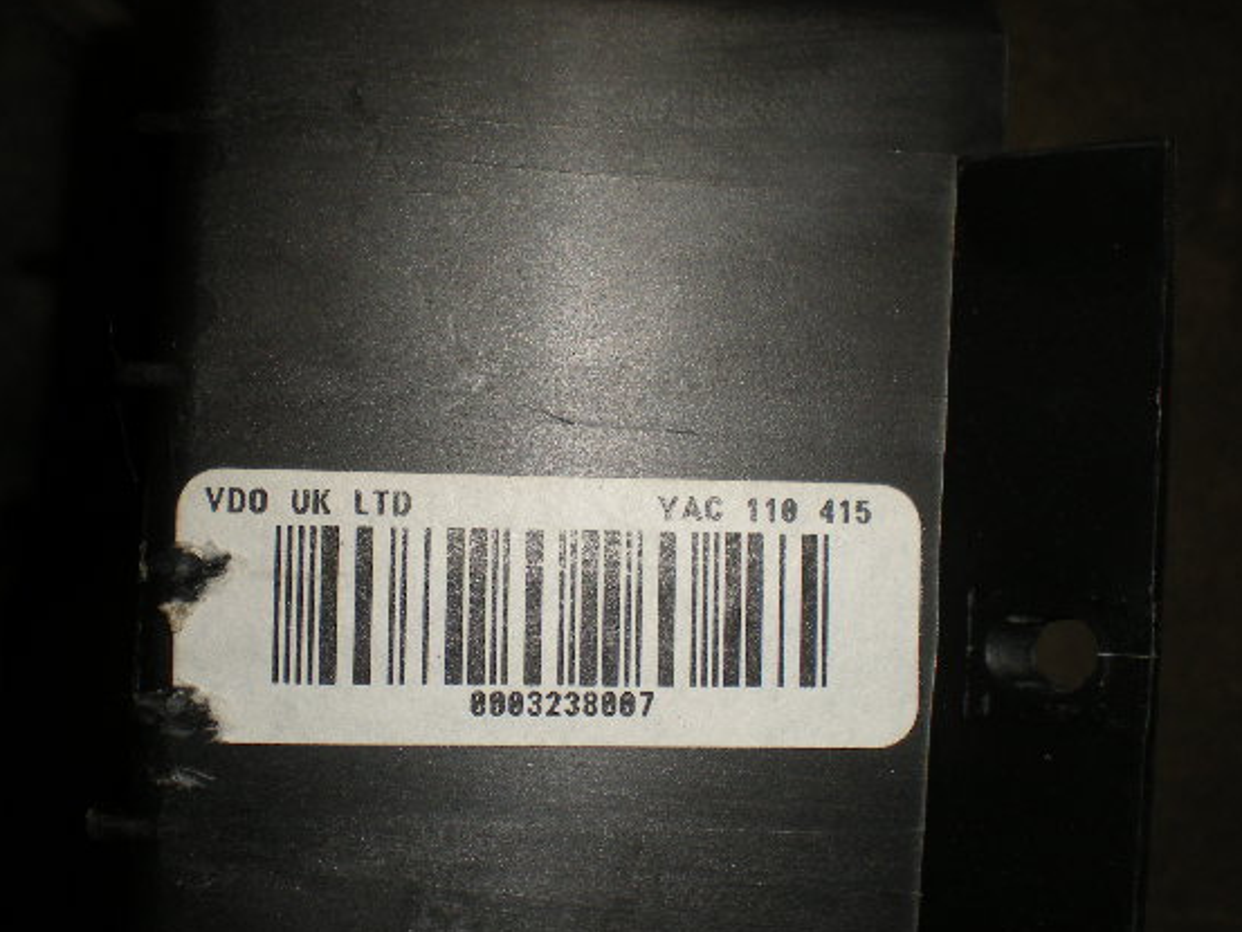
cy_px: 494
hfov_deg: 42.9
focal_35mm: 44
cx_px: 570
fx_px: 1579
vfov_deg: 32.9
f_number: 4.6
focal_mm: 6.3
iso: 64
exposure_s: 1/60
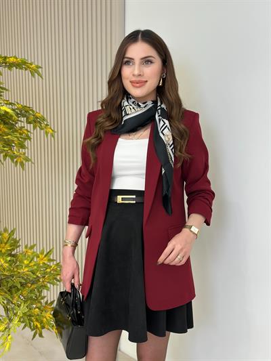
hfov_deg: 30.3
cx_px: 136
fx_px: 501
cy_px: 180
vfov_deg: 39.6
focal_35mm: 48
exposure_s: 1/131
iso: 80
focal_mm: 6.86
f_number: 1.78
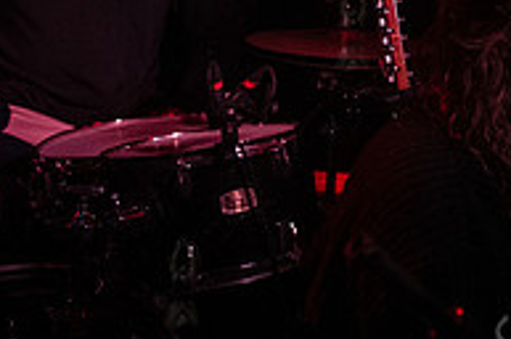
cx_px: 761
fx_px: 1431
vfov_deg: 13.1
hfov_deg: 18.1
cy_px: -96
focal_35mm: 101
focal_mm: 29
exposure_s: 1/320
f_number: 3.5
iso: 10000
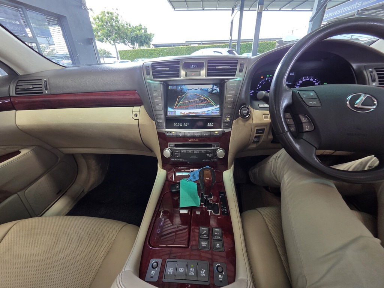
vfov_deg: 89.9
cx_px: 192
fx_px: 144
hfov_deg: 106.2
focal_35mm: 13
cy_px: 144
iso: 250
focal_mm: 2.2
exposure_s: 1/68
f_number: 2.2
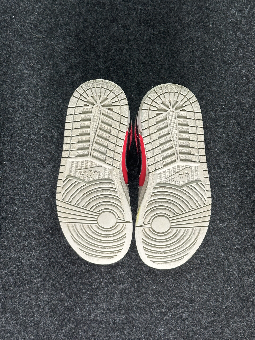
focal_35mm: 48
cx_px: 128
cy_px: 170
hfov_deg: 30.3
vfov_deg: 39.7
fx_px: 471
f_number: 1.78
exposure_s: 1/50
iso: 125
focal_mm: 6.86
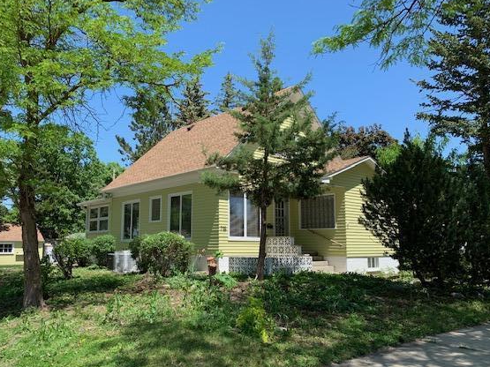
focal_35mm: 30
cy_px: 201
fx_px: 425
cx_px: 233
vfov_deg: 46.7
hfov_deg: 59.9
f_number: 1.8
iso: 25
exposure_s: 1/1111
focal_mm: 4.25
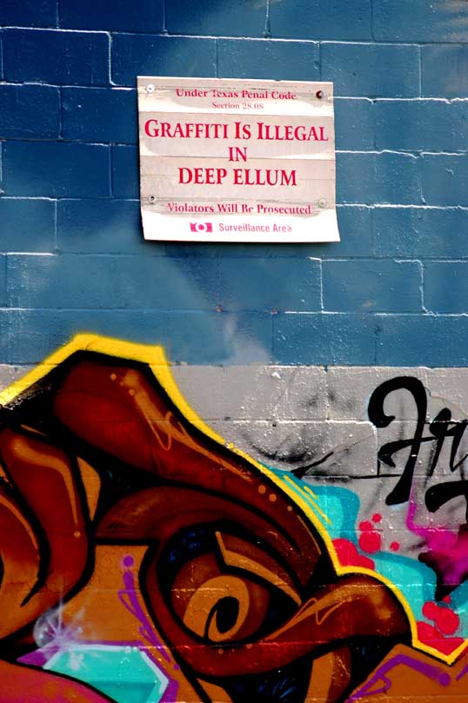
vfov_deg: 13.1
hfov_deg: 8.7
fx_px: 3076
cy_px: 352
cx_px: 234
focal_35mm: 158
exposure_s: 1/500
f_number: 4.5
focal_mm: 105
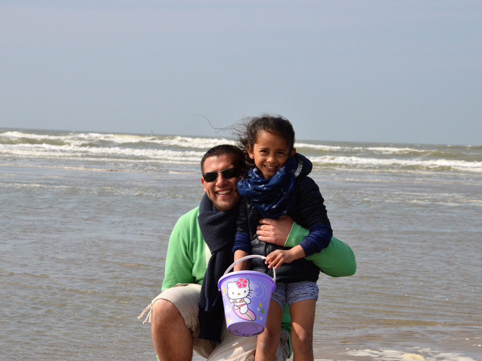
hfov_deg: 19.4
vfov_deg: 14.6
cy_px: 180
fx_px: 1406
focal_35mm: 101
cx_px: 272
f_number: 10
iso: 800
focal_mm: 62
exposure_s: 1/3200
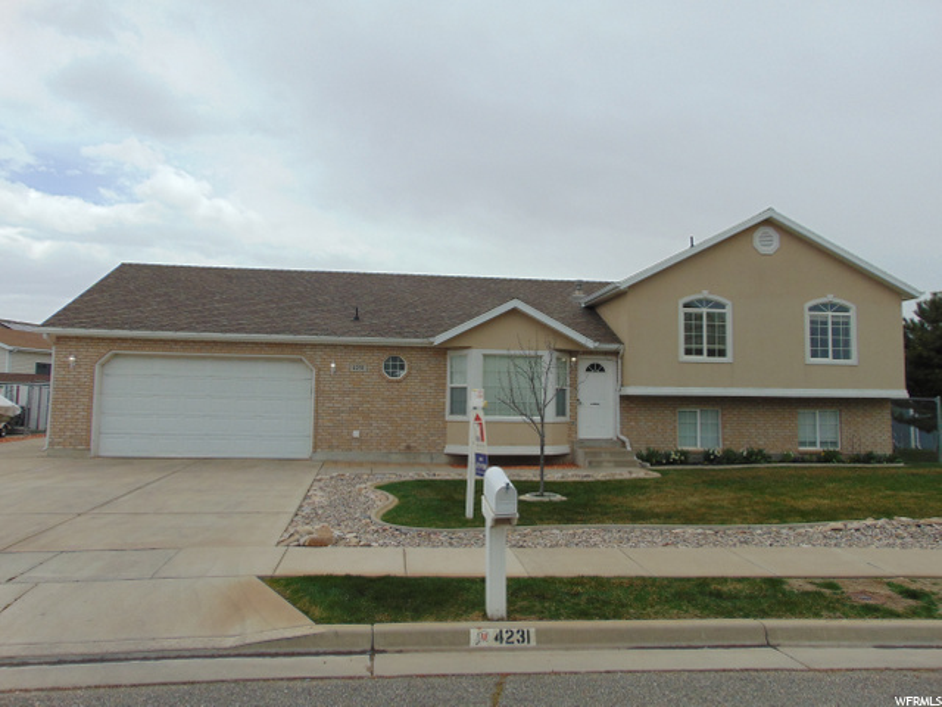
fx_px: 680
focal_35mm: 25
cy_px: 354
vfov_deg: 54.9
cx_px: 471
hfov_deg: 69.4
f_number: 7.7
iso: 80
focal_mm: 4.5
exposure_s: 1/250
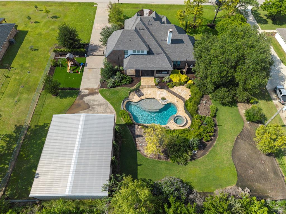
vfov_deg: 56.8
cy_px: 107
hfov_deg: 71.6
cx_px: 143
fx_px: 198
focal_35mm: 24
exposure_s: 1/90
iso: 100
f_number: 1.8
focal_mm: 8.67
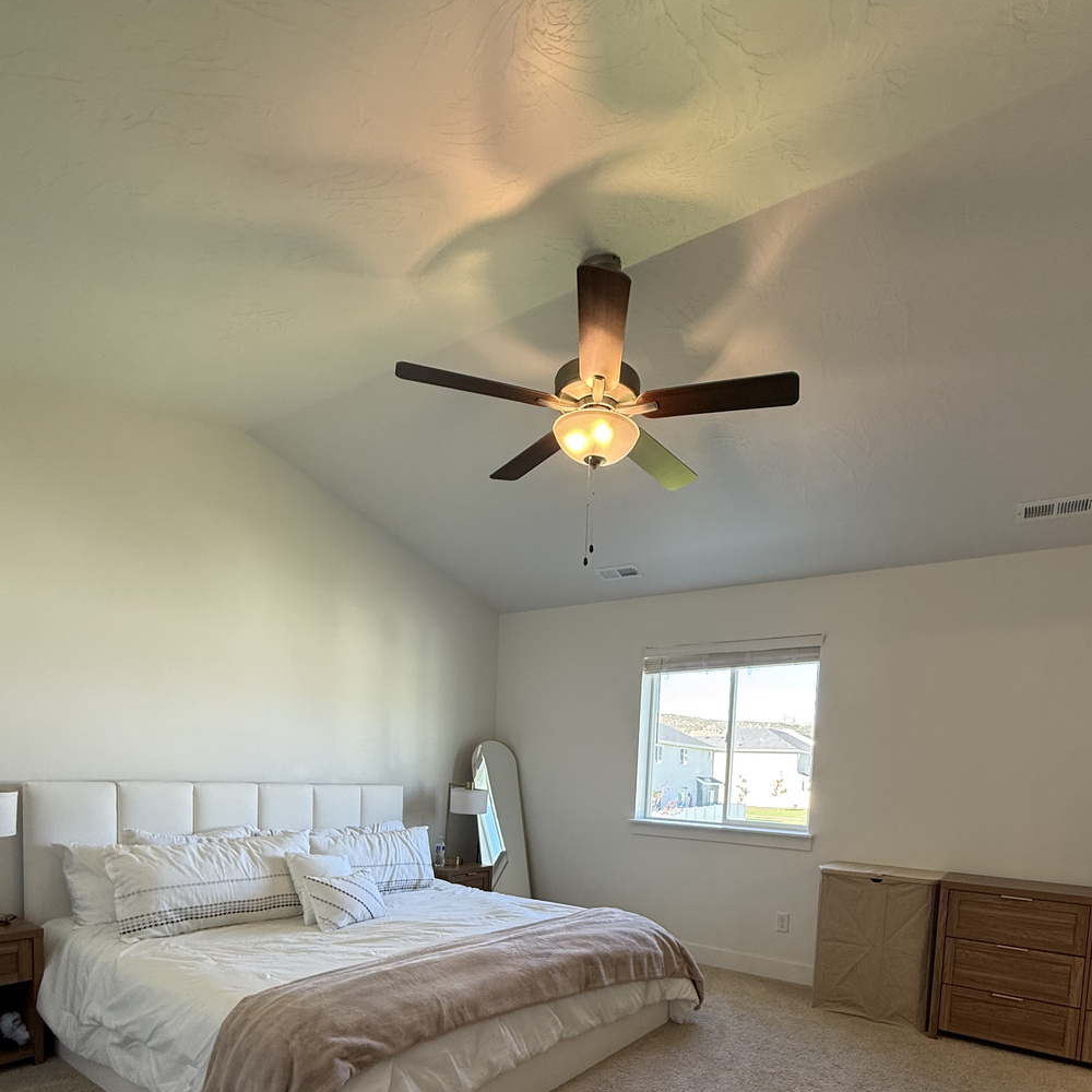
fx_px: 678
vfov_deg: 72.1
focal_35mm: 19
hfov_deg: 77.5
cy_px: 823
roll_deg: -2.2
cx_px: 594
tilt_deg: -2.6
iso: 125
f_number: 2.2
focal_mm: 2.22
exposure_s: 1/120
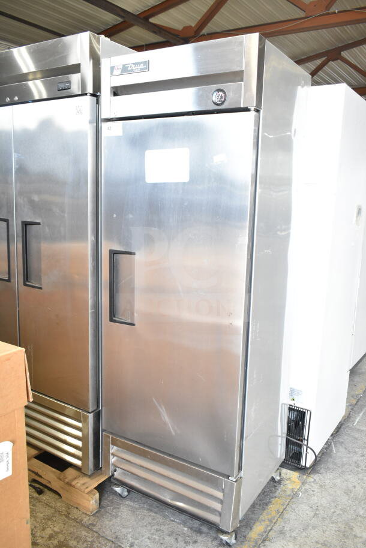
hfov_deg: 43.6
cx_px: 183
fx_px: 457
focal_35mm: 30
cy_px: 274
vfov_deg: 61.9
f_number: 4.5
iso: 1600
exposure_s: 1/200
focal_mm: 20
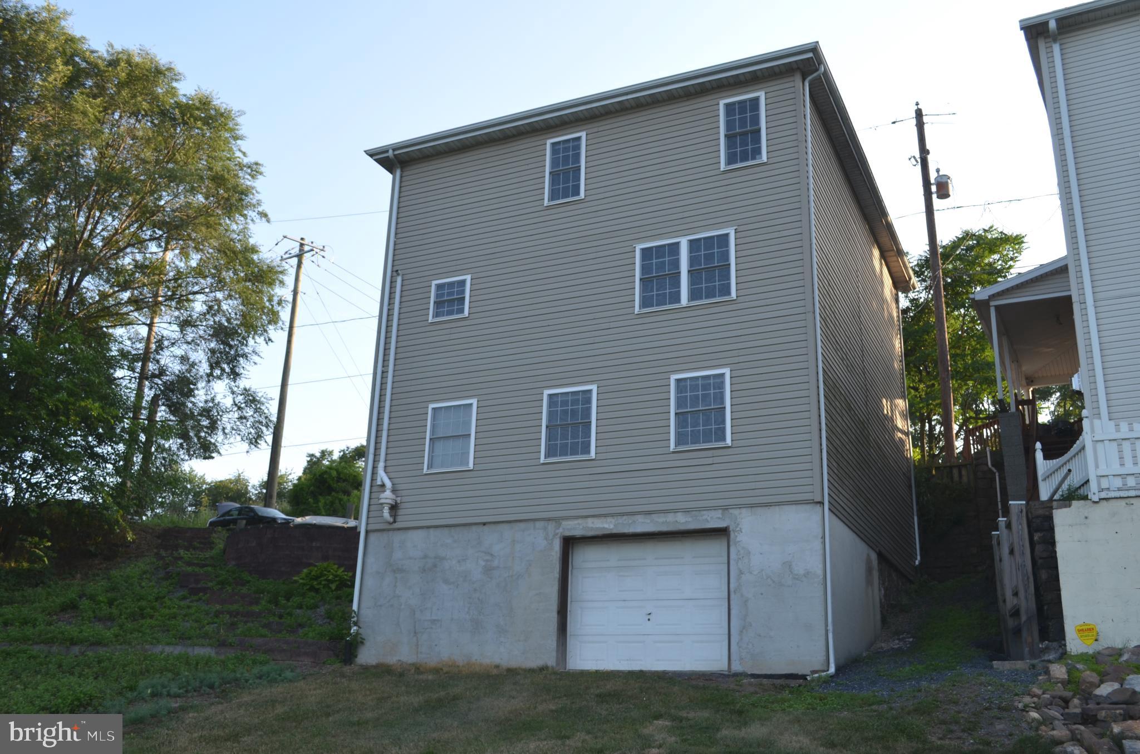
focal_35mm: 33
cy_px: 377
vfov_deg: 39.8
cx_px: 570
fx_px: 1043
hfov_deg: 57.3
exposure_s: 1/250
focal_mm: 22
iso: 200
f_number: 8
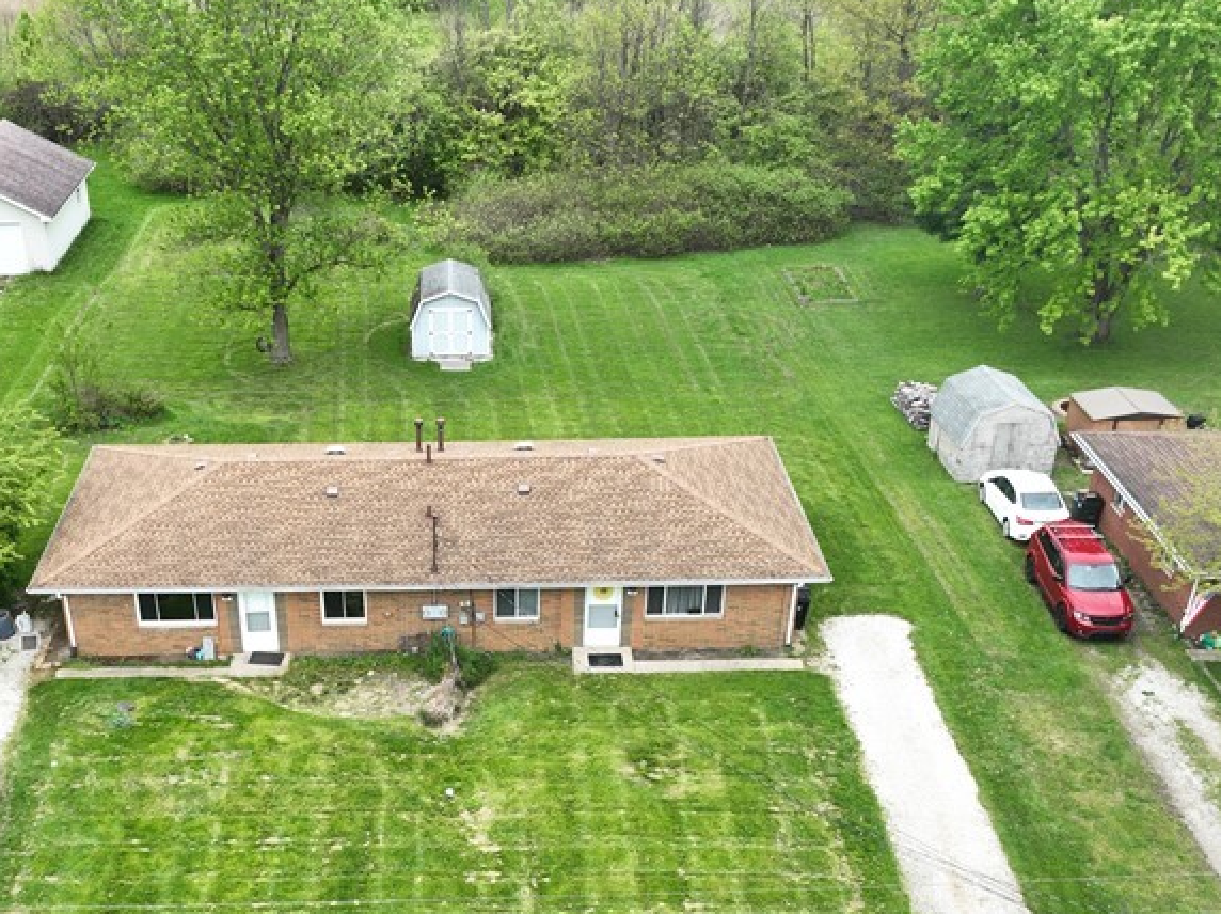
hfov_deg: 43.5
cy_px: 787
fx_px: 1515
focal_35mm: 43
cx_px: 459
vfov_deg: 32.2
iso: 110
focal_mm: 12.29
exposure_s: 1/500
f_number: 2.8
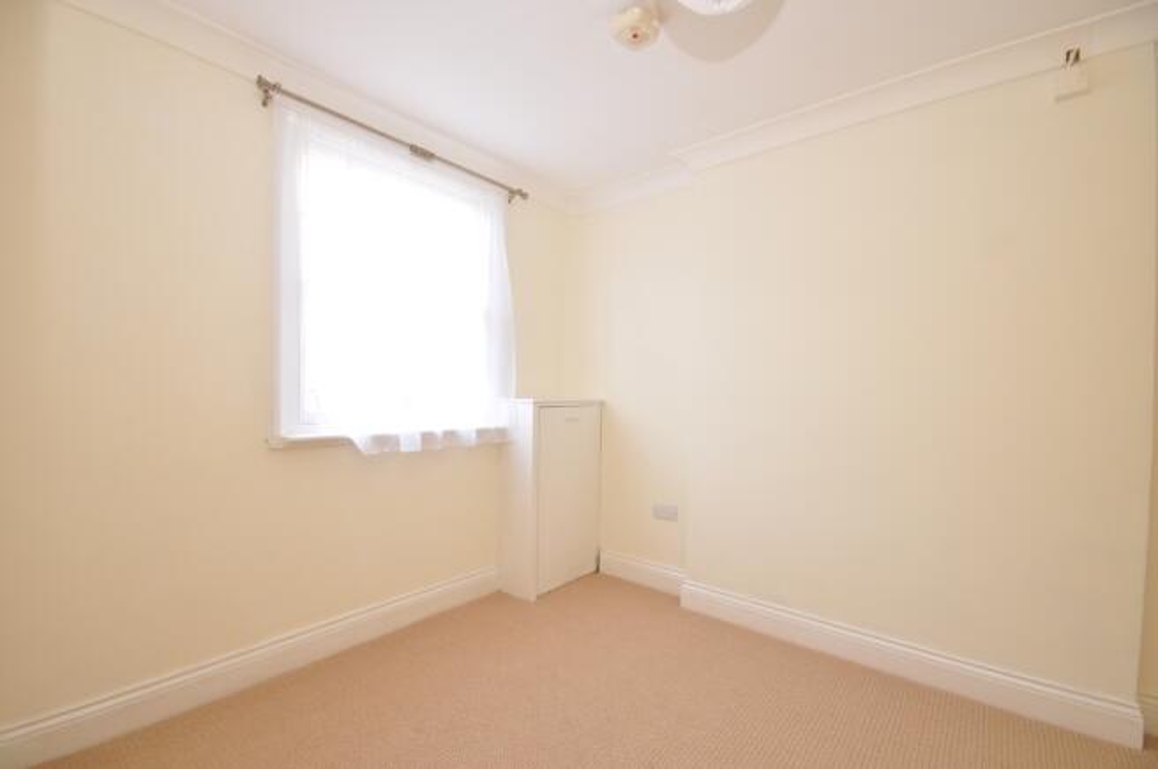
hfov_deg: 100.4
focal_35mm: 15
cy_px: 384
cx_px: 579
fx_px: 482
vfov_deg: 77.2
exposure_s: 1/1.6
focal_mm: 10
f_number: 11
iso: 200
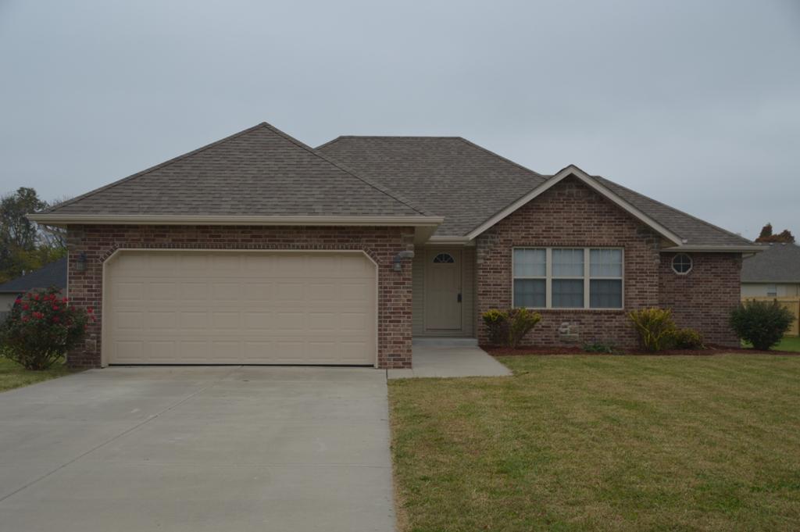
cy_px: 266
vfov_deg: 33.0
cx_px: 400
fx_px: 899
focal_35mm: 40
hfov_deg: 48.0
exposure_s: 1/640
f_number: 4
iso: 100
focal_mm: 27
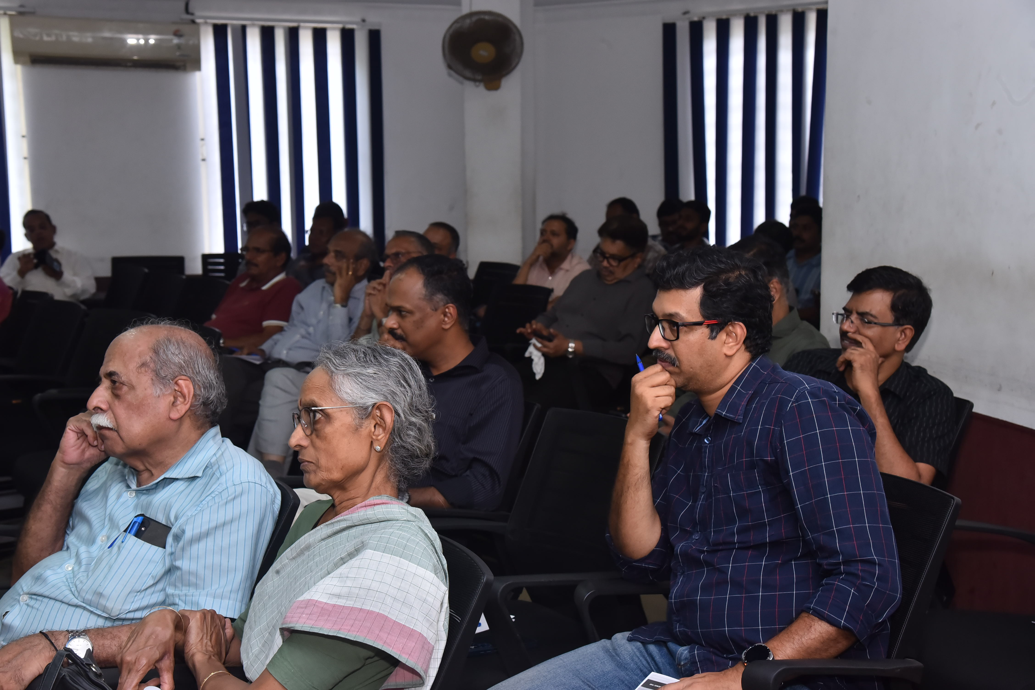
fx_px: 1495
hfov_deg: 38.2
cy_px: 345
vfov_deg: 26.0
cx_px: 518
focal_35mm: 52
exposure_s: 1/100
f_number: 9
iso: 1250
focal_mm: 52
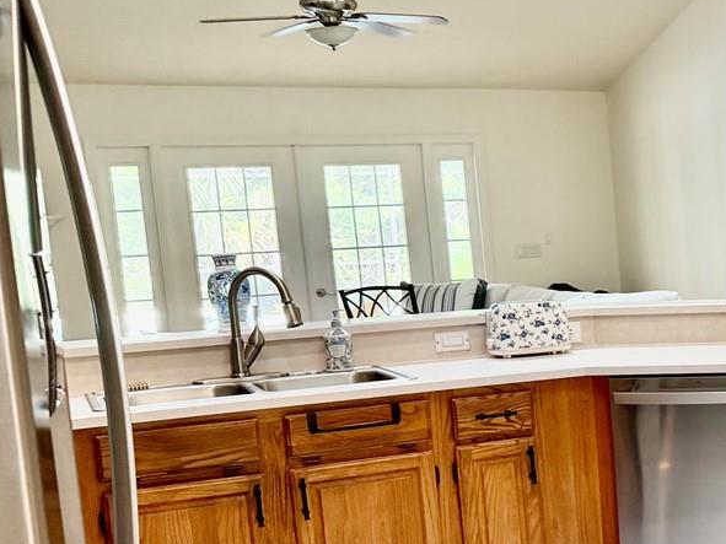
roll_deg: +2.1
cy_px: 370
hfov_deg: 25.3
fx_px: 1363
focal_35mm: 65
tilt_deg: -7.2
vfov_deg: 22.5
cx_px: 973
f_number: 1.78
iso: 200
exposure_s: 1/120
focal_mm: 6.76
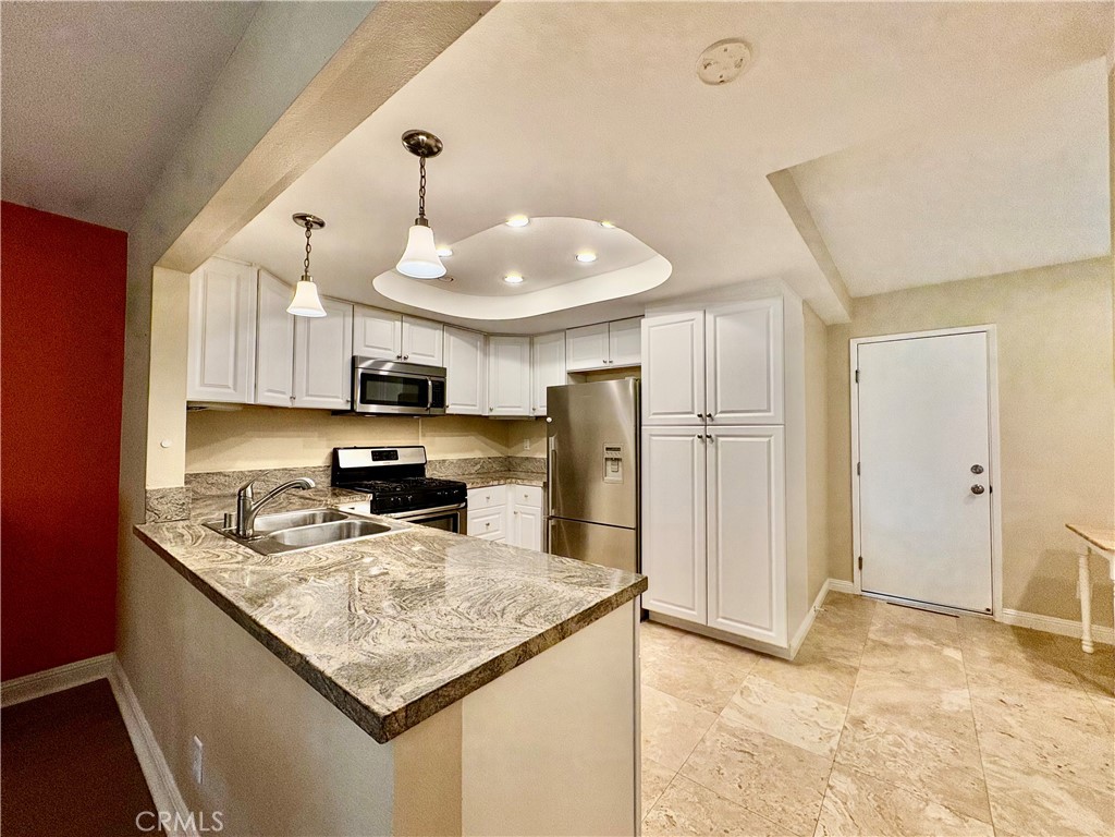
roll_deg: +0.3
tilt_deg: +2.0
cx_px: 558
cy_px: 418
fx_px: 451
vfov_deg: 85.7
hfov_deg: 102.1
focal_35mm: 14
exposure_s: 1/120
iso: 200
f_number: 2.2
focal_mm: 2.22
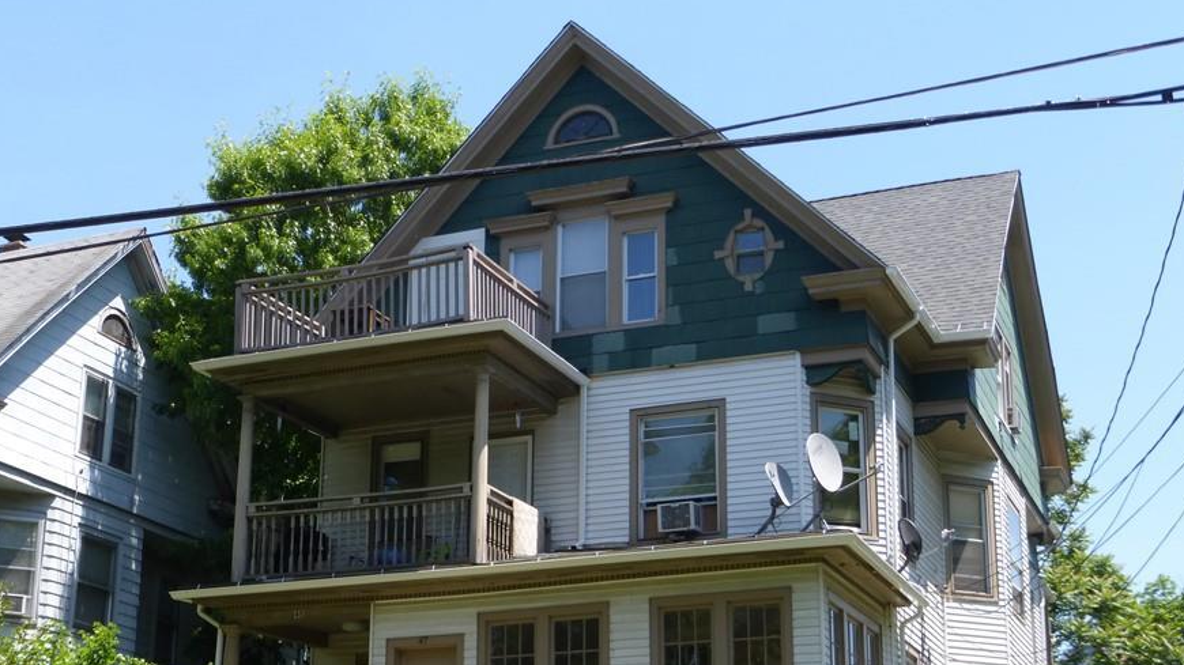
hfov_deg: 35.5
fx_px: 1852
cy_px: 419
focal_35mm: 59
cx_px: 582
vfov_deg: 20.3
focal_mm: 7.9
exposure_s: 1/400
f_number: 4.1
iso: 100
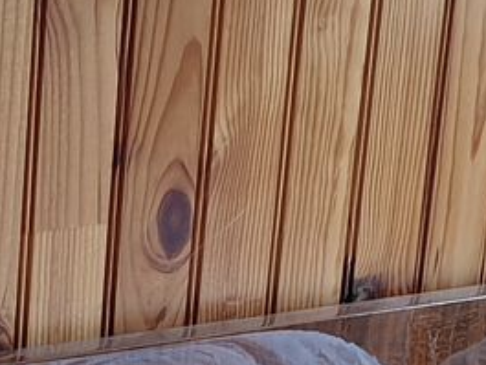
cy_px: 530
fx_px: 1377
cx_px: 150
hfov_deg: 19.9
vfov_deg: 14.2
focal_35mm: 98
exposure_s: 1/50
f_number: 2.4
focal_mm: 4.3
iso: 64
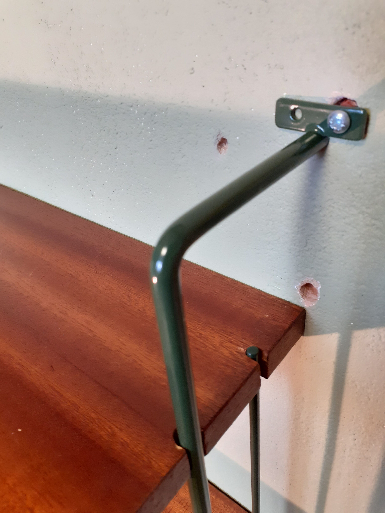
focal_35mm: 27
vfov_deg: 65.3
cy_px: 256
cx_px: 192
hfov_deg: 51.4
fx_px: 400
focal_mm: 3.6
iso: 200
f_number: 1.9
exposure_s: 1/50
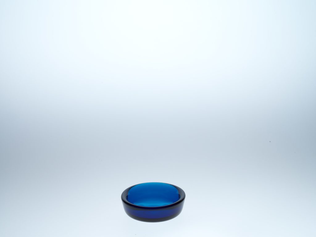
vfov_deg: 28.6
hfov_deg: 37.5
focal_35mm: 51
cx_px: 158
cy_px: 118
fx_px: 466
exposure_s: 1/1000
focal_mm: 65
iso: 100
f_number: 16
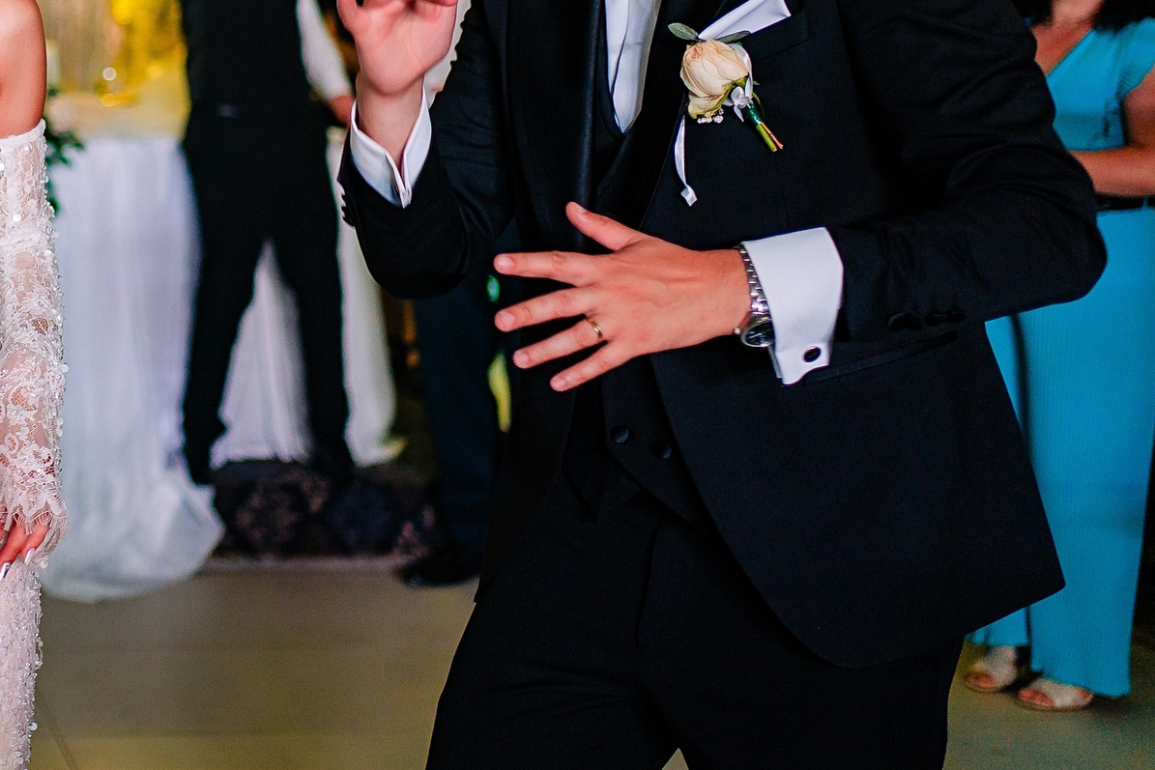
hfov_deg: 25.4
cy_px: 103
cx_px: -59
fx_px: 2406
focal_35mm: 75
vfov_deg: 18.0
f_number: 1.8
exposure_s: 1/200
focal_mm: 35
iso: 400
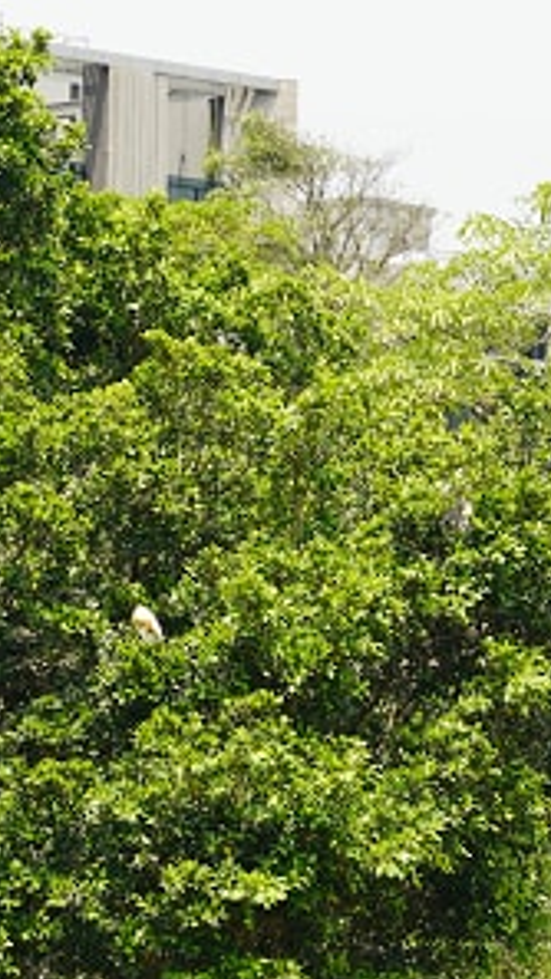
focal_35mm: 262
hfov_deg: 4.6
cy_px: 524
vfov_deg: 8.2
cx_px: 541
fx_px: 6807
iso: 100
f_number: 6.3
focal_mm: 62
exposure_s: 1/125
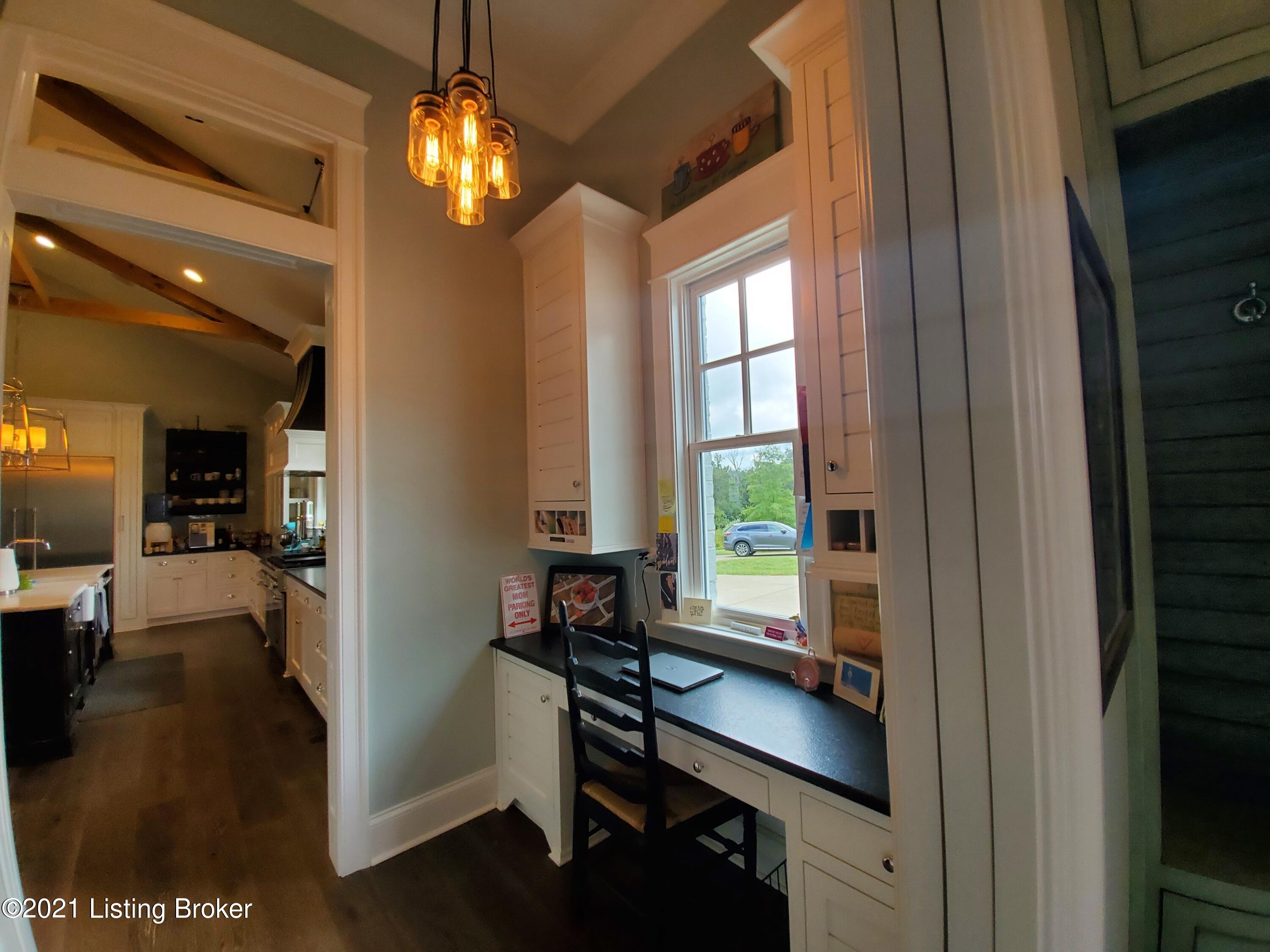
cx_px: 635
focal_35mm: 13
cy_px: 476
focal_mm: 1.8
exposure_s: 1/119
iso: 100
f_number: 2.2
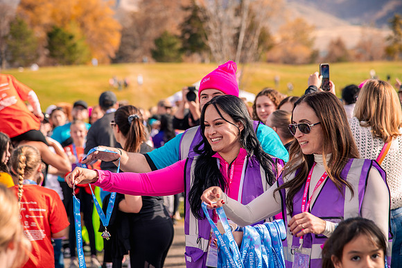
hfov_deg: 17.1
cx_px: 201
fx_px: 1339
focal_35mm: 120
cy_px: 134
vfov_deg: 11.4
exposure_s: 1/400
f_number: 5
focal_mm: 120
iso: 200
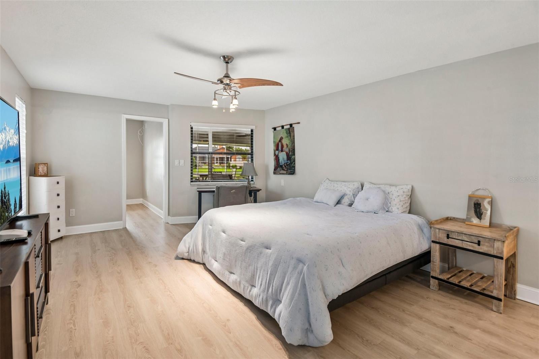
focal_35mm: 16
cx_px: 270
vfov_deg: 73.7
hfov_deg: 96.7
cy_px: 180
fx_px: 239
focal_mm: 16
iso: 400
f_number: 8
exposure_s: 1/6
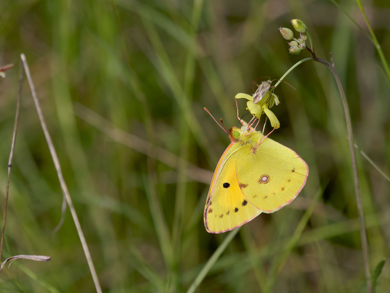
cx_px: 200
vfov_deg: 1.6
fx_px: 10325
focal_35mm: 916
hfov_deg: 2.2
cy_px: 164
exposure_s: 1/800
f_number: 8
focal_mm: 400
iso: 250
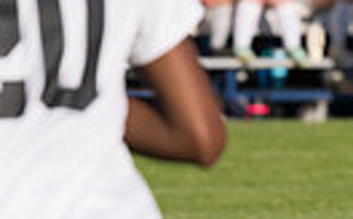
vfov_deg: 1.0
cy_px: 85
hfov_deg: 1.6
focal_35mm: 1311
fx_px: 12591
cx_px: 703
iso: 250
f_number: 5.6
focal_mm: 195
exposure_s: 1/1600
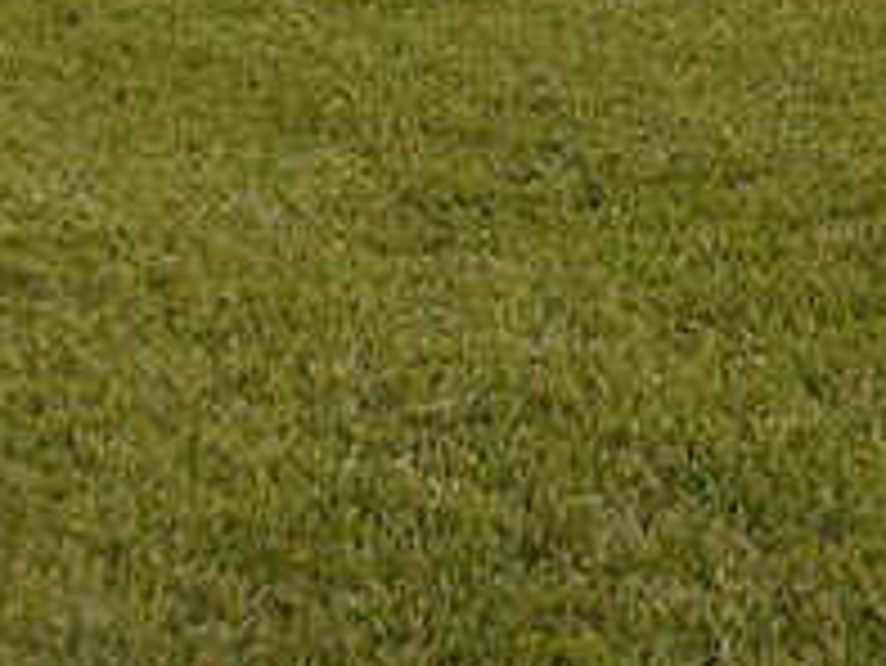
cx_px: 1466
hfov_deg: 13.9
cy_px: -927
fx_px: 3329
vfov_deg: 10.0
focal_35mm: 130
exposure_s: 1/640
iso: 80
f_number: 3.2
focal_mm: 4.5
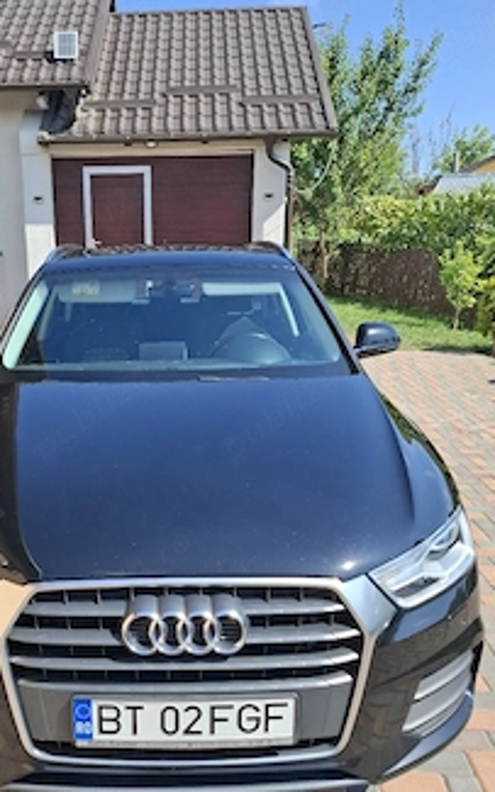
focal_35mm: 30
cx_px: 161
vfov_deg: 62.8
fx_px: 648
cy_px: 429
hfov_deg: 41.2
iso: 50
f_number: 1.8
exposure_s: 1/1667
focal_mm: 5.54
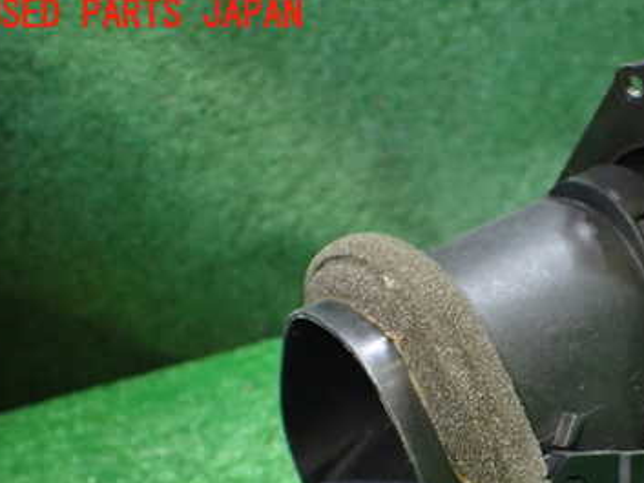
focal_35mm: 51
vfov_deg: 27.8
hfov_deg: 36.2
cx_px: 518
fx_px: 949
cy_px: 403
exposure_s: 1/60
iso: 800
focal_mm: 5.4
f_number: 2.3
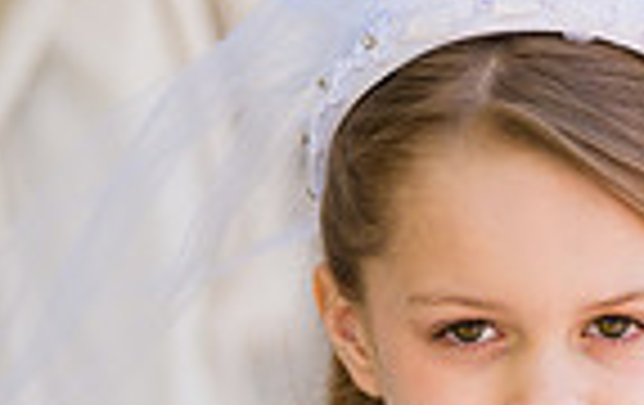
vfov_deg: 5.0
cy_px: 585
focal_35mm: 262
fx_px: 4607
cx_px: 457
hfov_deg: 8.0
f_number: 3.2
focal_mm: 82
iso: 200
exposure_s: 1/500
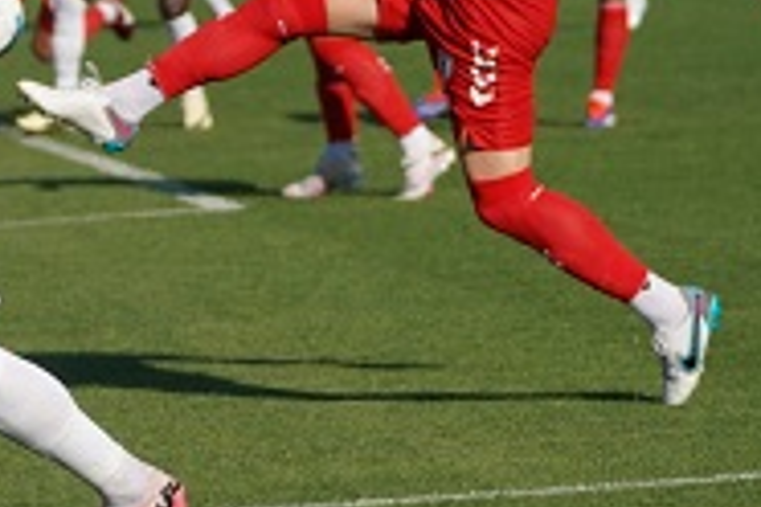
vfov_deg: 3.6
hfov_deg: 5.4
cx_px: 37
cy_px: 78
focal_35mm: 379
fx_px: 8011
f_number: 4.5
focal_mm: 128
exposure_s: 1/2000
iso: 250
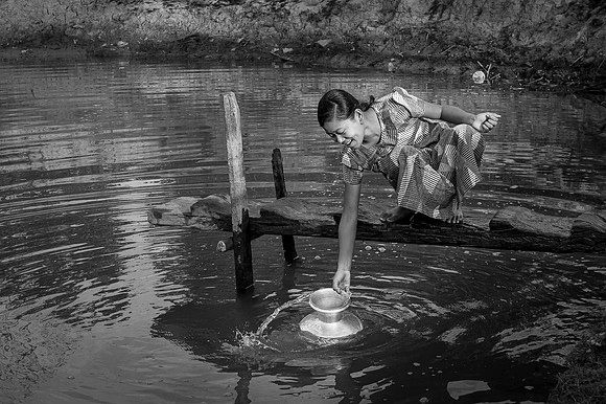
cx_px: 303
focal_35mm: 70
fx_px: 1178
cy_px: 202
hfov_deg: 28.9
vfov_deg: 19.4
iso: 1600
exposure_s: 1/800
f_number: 11
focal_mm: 70
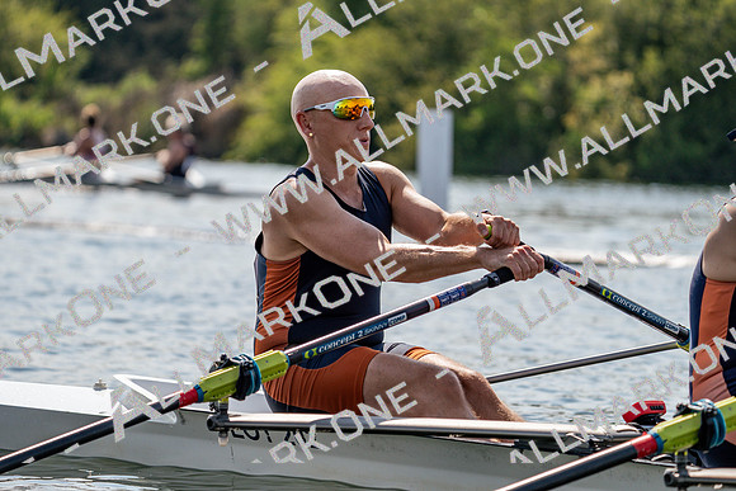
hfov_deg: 9.1
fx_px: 4642
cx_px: 368
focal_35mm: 227
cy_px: 246
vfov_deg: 6.1
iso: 160
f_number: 5.6
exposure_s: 1/1600
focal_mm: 227
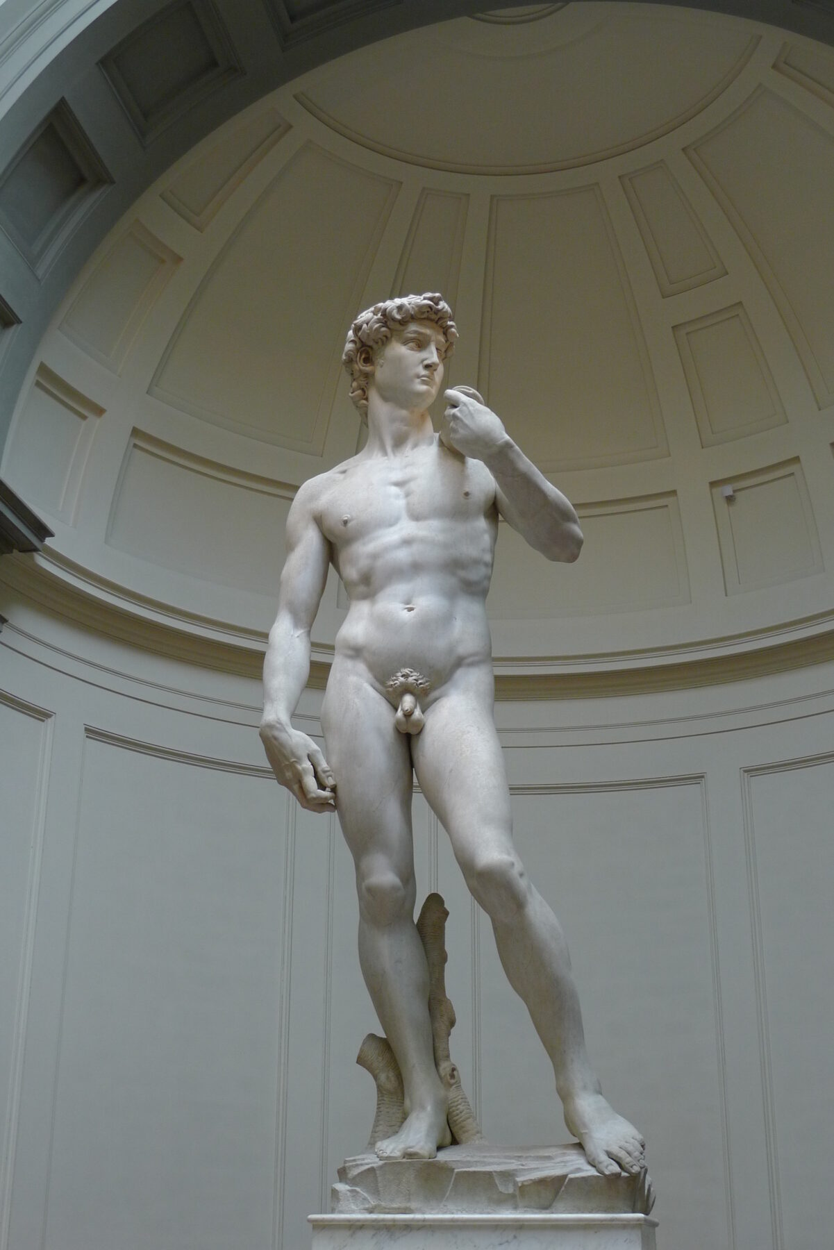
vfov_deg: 41.9
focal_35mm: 47
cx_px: 417
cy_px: 625
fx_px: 1632
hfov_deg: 28.7
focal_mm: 10
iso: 200
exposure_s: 1/80
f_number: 2.6
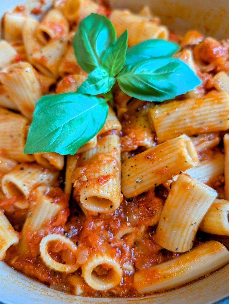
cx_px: 114
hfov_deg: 56.9
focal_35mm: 24
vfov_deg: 71.5
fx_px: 211
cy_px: 152
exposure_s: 1/60
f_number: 1.68
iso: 155
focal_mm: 6.9
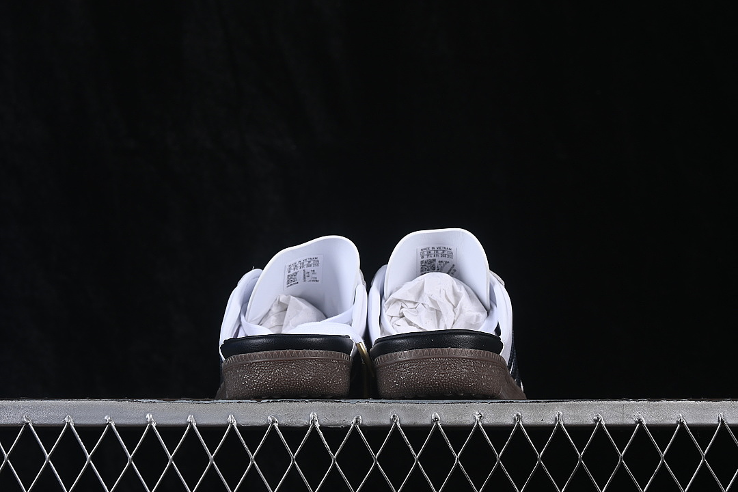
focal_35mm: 75
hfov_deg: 27.0
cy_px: 246
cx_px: 369
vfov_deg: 18.2
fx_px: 1537
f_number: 8
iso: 160
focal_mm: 50
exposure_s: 1/80
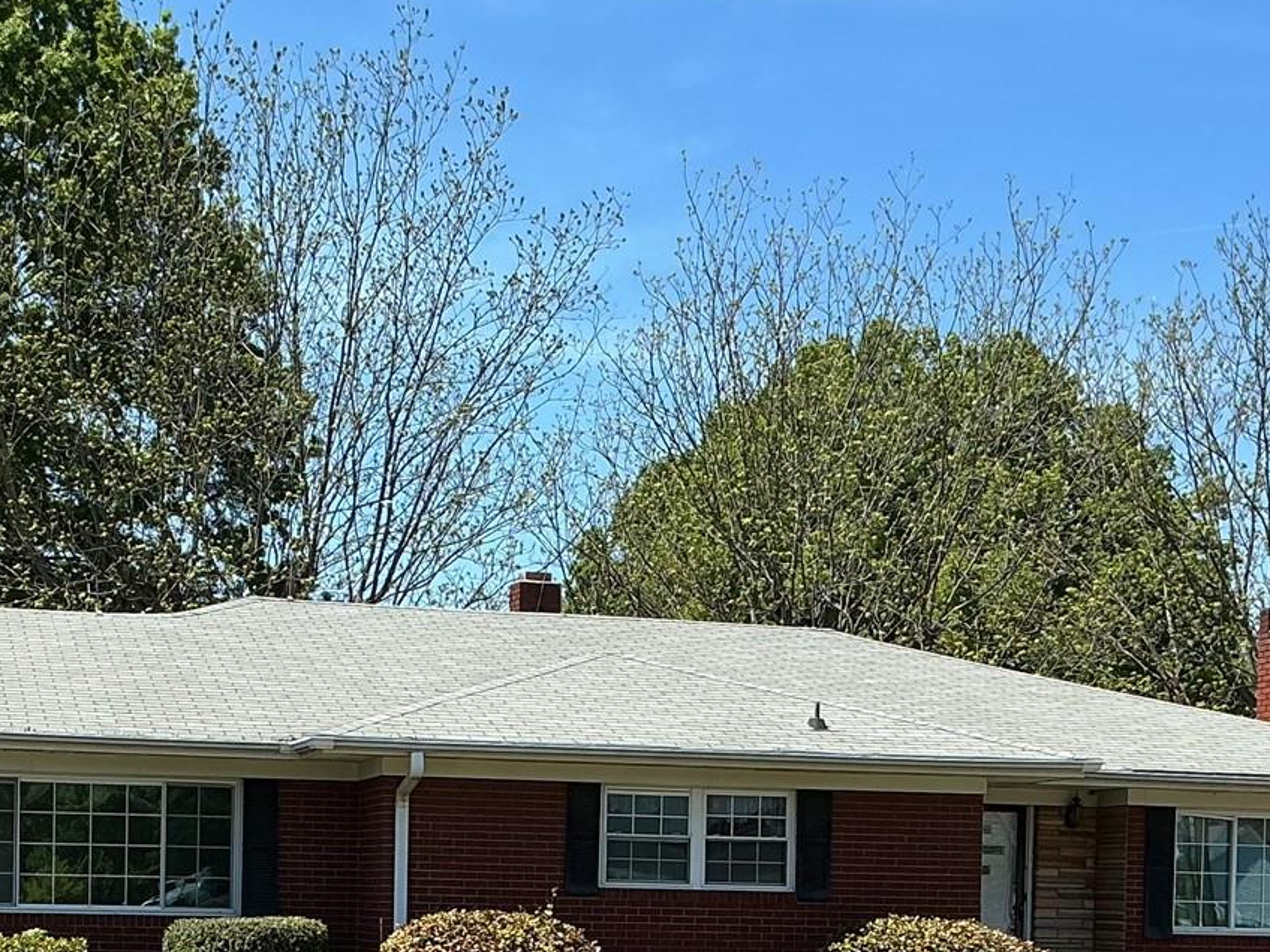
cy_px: 939
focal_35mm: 70
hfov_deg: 27.7
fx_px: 2568
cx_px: 485
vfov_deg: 20.4
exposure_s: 1/1311
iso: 25
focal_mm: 3
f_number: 1.8
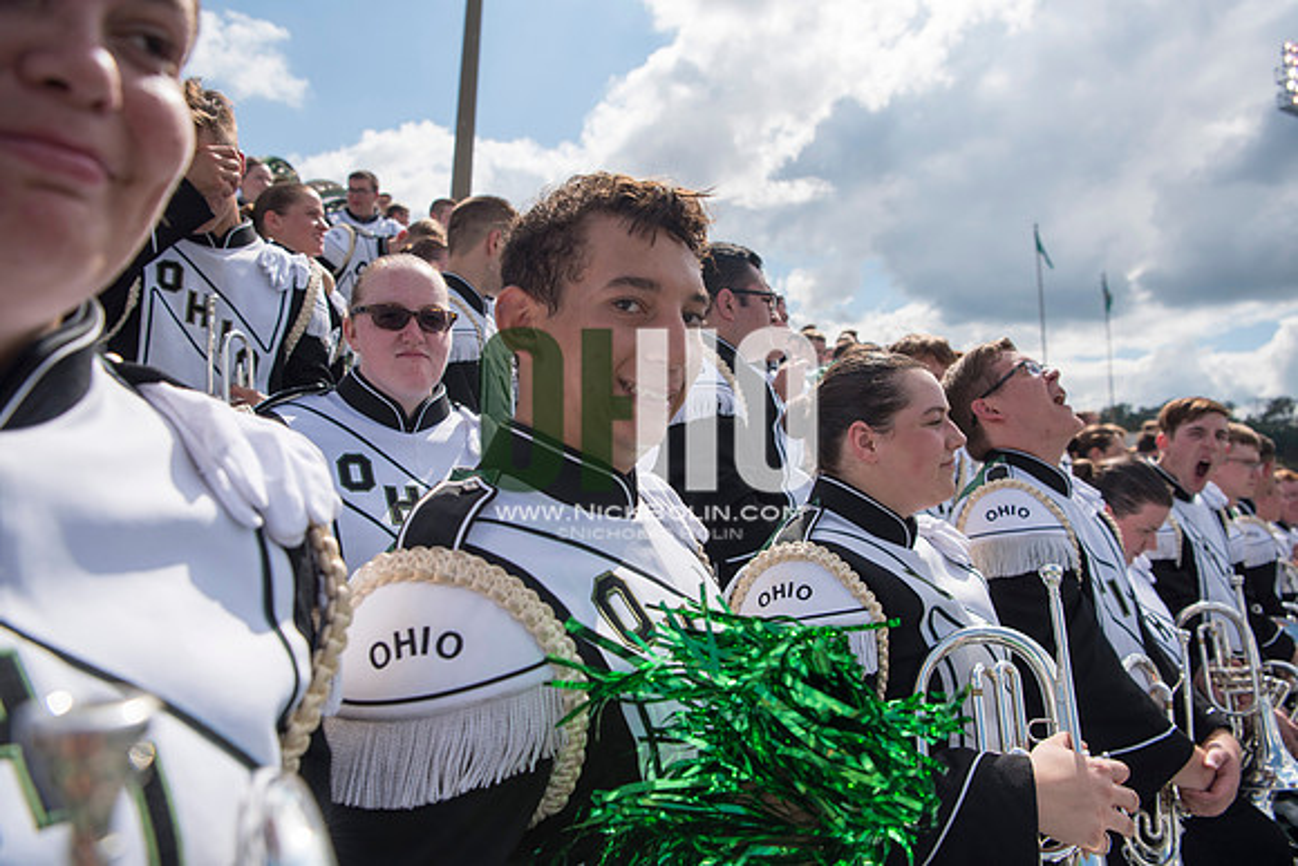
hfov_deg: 73.7
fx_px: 865
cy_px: 433
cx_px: 649
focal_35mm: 24
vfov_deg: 53.2
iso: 200
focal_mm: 24
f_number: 4.5
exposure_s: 1/2500
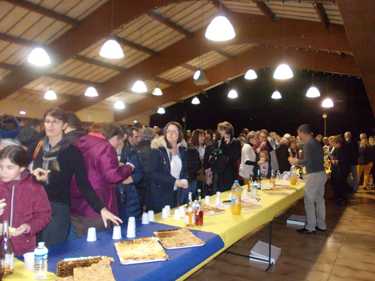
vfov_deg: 49.7
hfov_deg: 63.4
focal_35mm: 28
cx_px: 188
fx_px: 303
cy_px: 140
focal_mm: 4
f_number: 2.7
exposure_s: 1/25
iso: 360
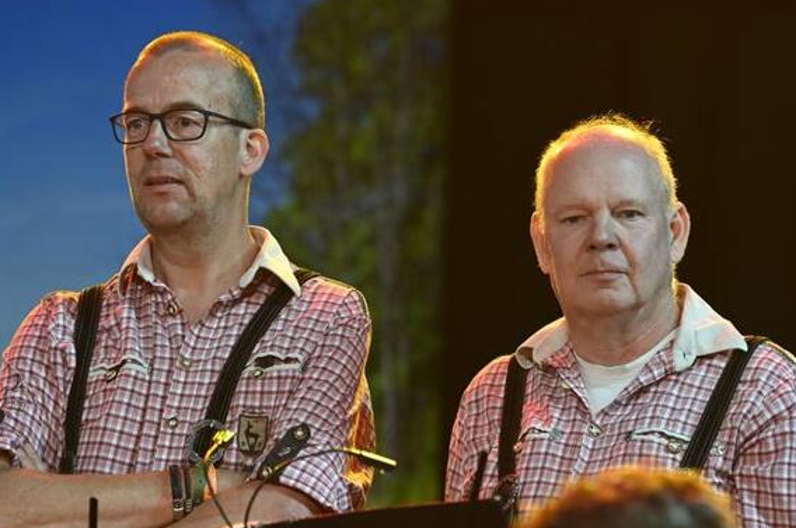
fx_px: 10024
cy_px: 187
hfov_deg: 4.5
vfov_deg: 3.0
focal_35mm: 454
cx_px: 443
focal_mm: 260
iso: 1600
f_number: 5
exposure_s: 1/160
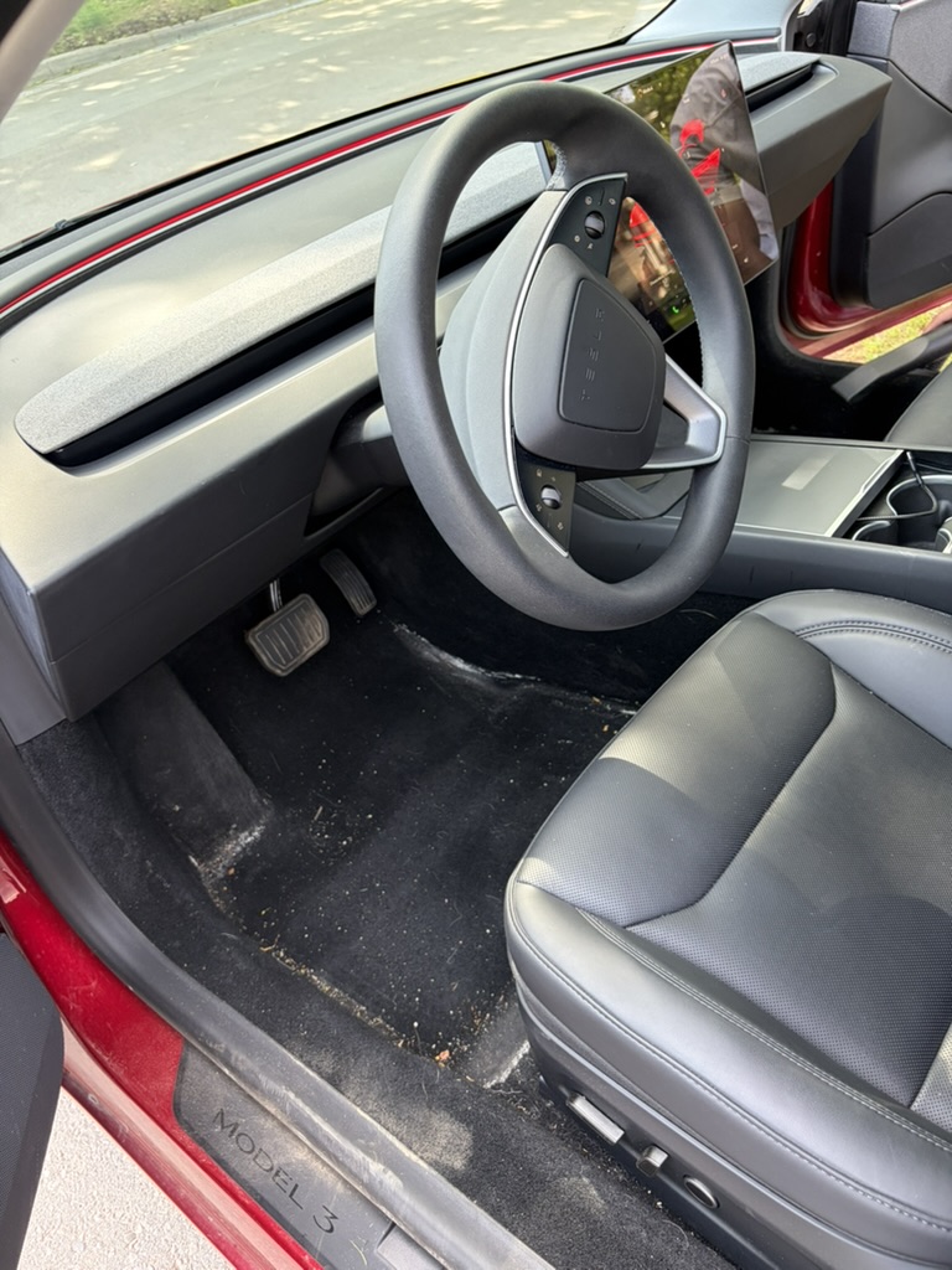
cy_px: 635
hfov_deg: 53.1
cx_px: 476
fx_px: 953
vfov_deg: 67.3
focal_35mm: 26
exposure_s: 1/105
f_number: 1.6
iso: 125
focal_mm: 5.96
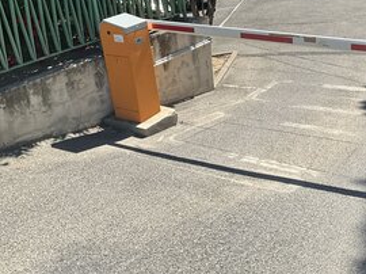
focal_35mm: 43
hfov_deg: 43.2
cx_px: 247
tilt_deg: -22.1
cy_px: 75
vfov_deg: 33.0
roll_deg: +4.3
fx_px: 454
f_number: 1.8
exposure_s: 1/1279
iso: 25
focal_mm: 3
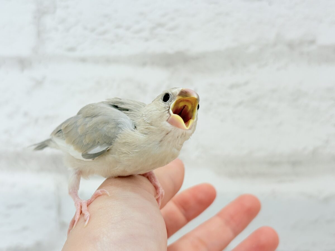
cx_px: 168
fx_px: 503
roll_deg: +2.2
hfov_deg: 36.8
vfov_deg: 28.0
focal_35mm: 52
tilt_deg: -4.5
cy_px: 126
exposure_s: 1/50
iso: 32
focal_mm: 5.96
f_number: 1.6
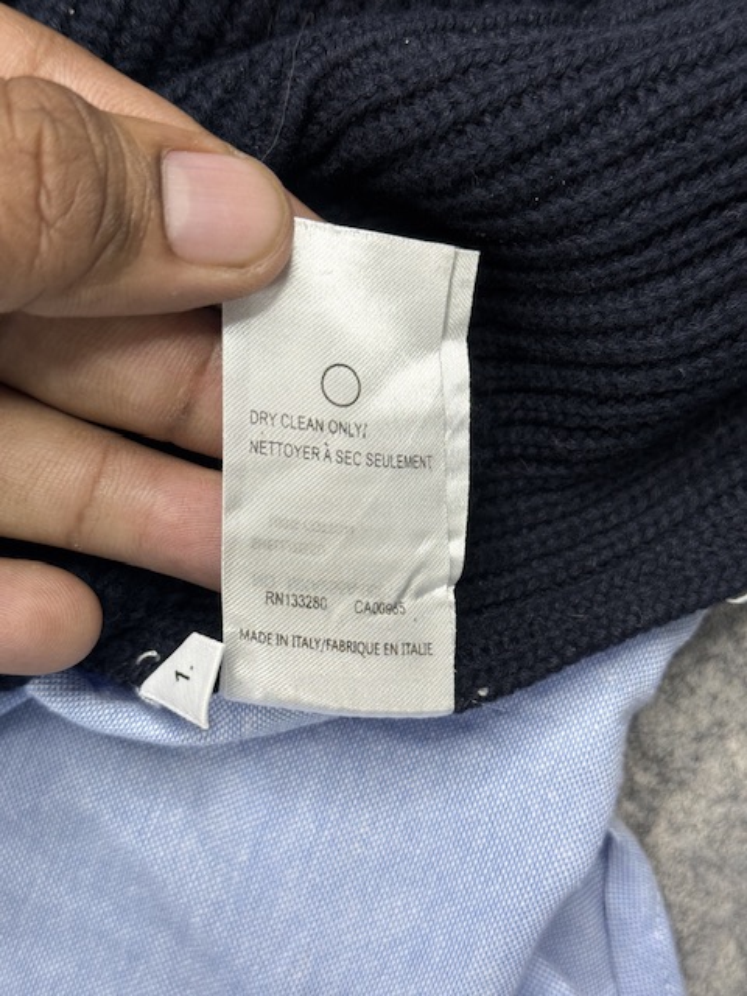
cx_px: 374
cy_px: 498
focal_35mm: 48
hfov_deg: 30.3
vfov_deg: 39.7
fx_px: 1381
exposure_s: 1/100
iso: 50
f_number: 1.78
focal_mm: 6.76
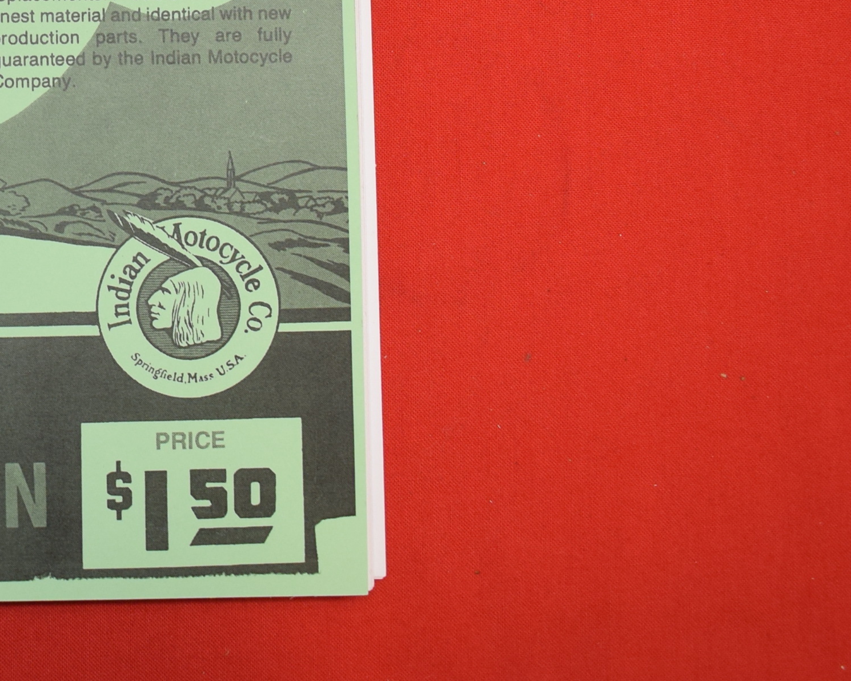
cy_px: -53
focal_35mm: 85
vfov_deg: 17.5
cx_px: -106
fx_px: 2141
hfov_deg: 21.3
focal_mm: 20
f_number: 5
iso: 400
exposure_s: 1/60
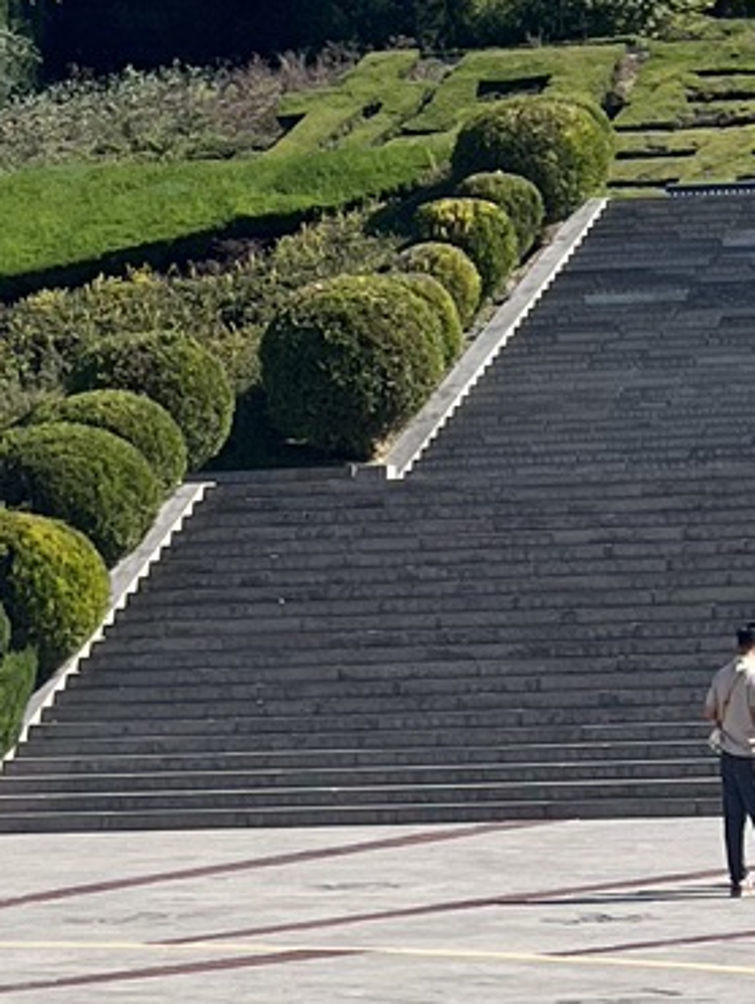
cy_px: -211
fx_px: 4064
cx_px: 1139
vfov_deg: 13.7
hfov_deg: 10.3
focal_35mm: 140
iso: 50
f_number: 1.5
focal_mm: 5.7
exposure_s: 1/3165
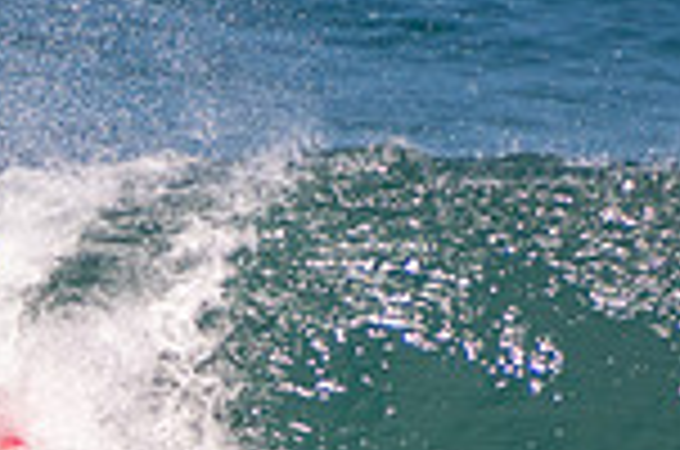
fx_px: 43579
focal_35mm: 2312
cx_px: -54
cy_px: 565
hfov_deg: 0.9
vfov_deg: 0.6
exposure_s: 1/1250
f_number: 5.6
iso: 250
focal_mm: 400
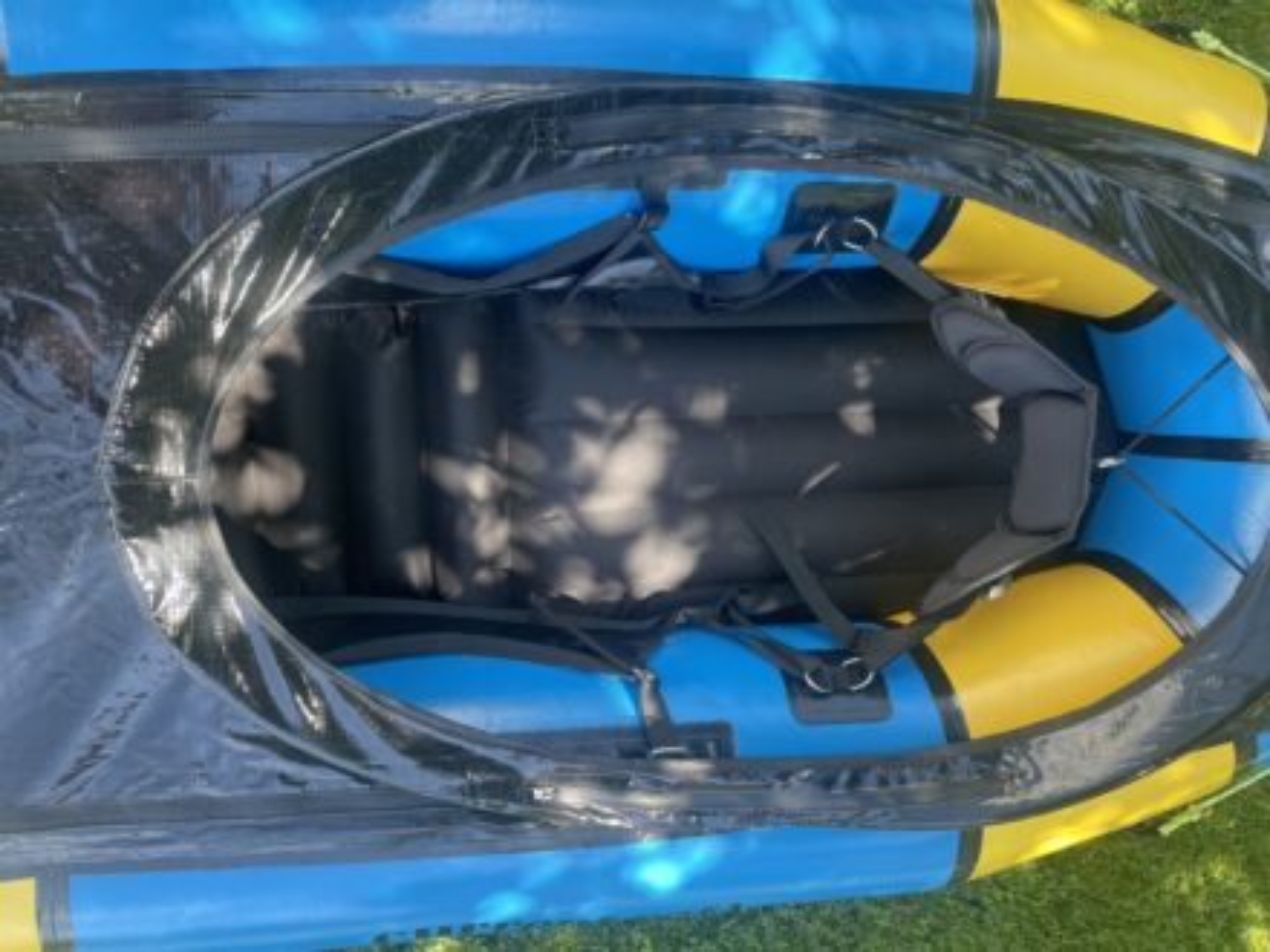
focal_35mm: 26
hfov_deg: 67.3
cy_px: 476
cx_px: 635
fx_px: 954
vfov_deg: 53.1
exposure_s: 1/150
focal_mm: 4.2
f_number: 1.6
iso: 32
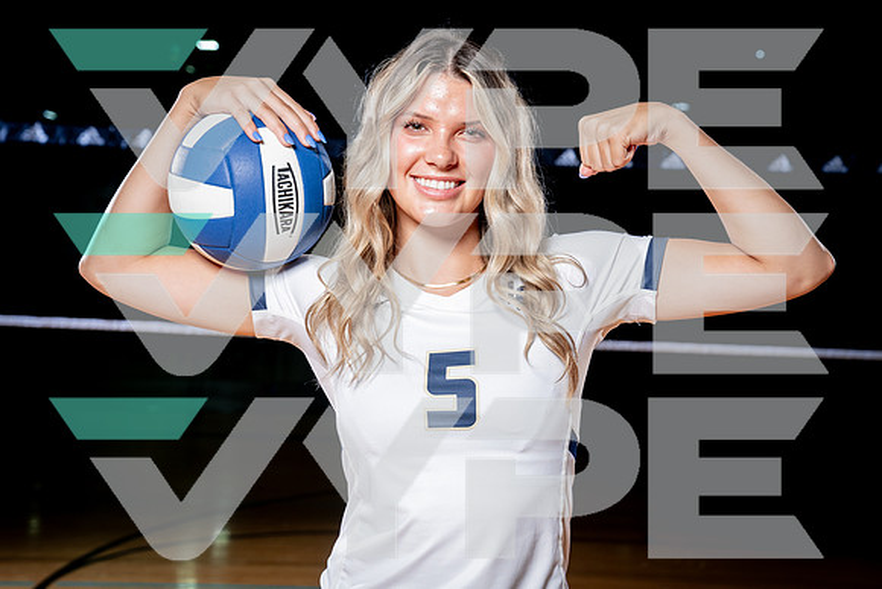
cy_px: 294
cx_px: 441
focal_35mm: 63
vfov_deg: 21.5
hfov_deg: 31.8
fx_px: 1546
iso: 250
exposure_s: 1/250
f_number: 5.6
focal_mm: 58
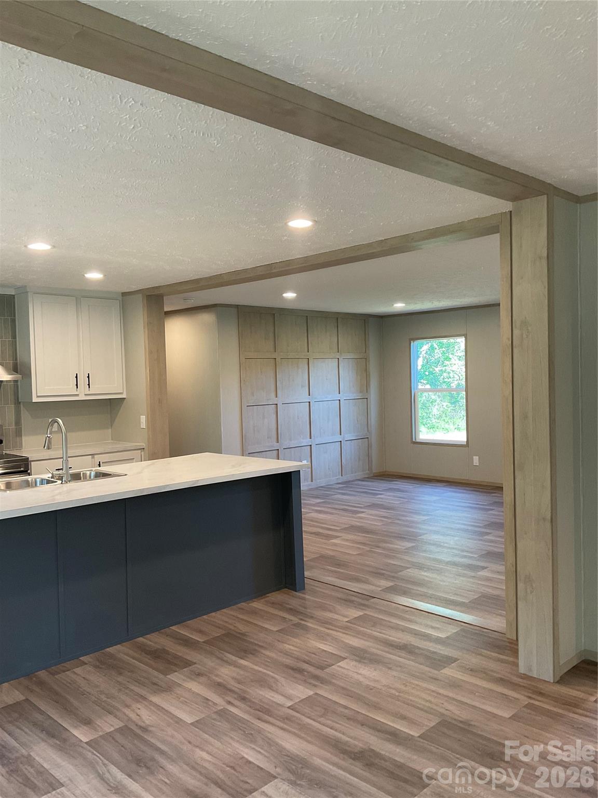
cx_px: 299
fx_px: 668
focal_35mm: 29
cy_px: 399
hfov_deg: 48.2
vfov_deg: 61.7
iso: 80
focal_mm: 3
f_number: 1.8
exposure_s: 1/60
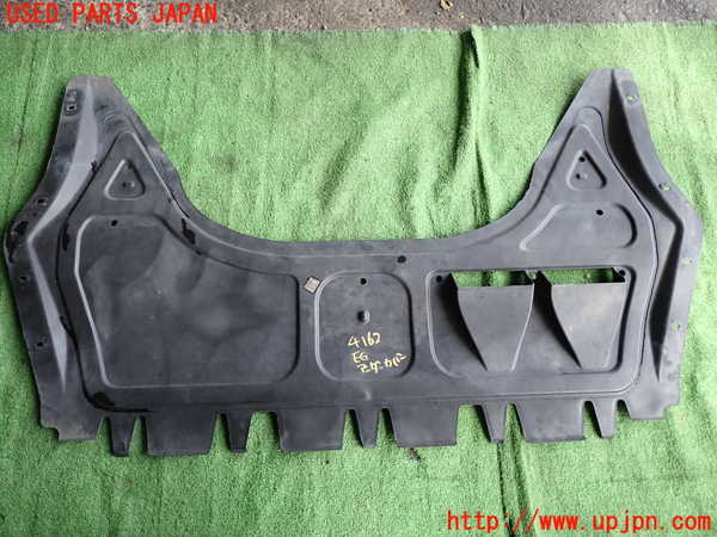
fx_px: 518
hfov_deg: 69.4
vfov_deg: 54.9
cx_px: 358
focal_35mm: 25
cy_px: 268
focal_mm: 4.5
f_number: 2
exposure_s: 1/160
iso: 100
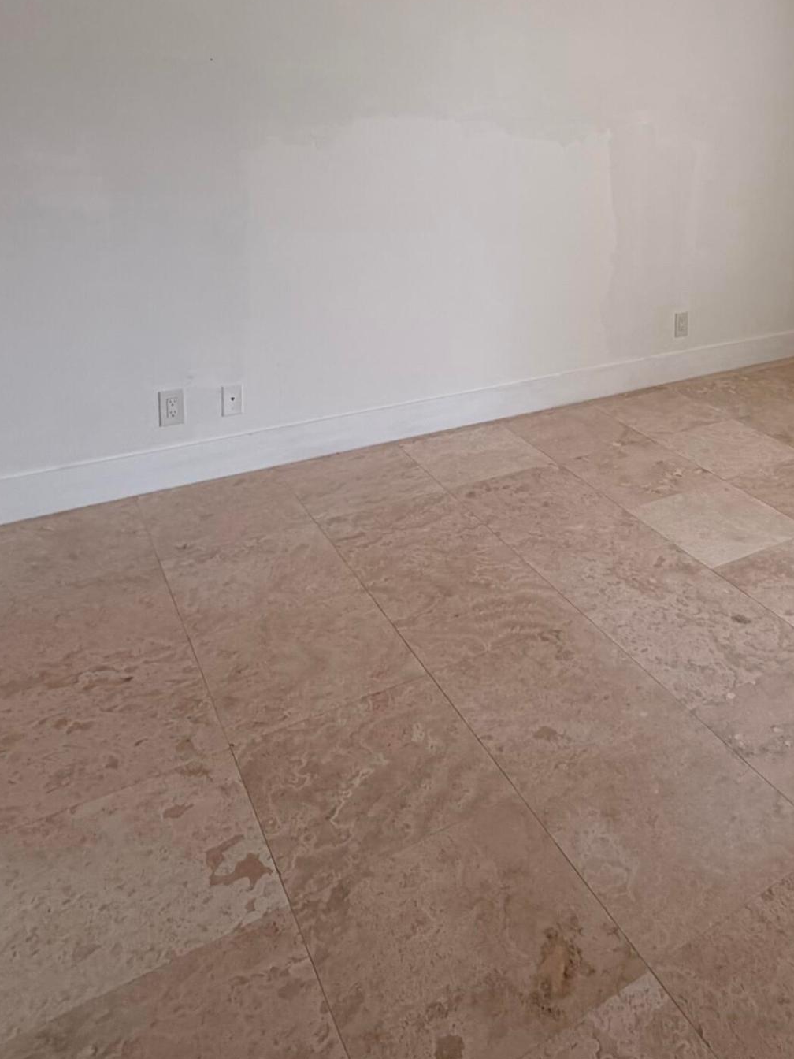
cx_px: 651
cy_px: 248
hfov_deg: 44.2
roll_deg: -1.8
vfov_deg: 56.6
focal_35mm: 30
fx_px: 917
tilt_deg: -10.2
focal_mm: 2.22
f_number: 2.2
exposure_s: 1/120
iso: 125
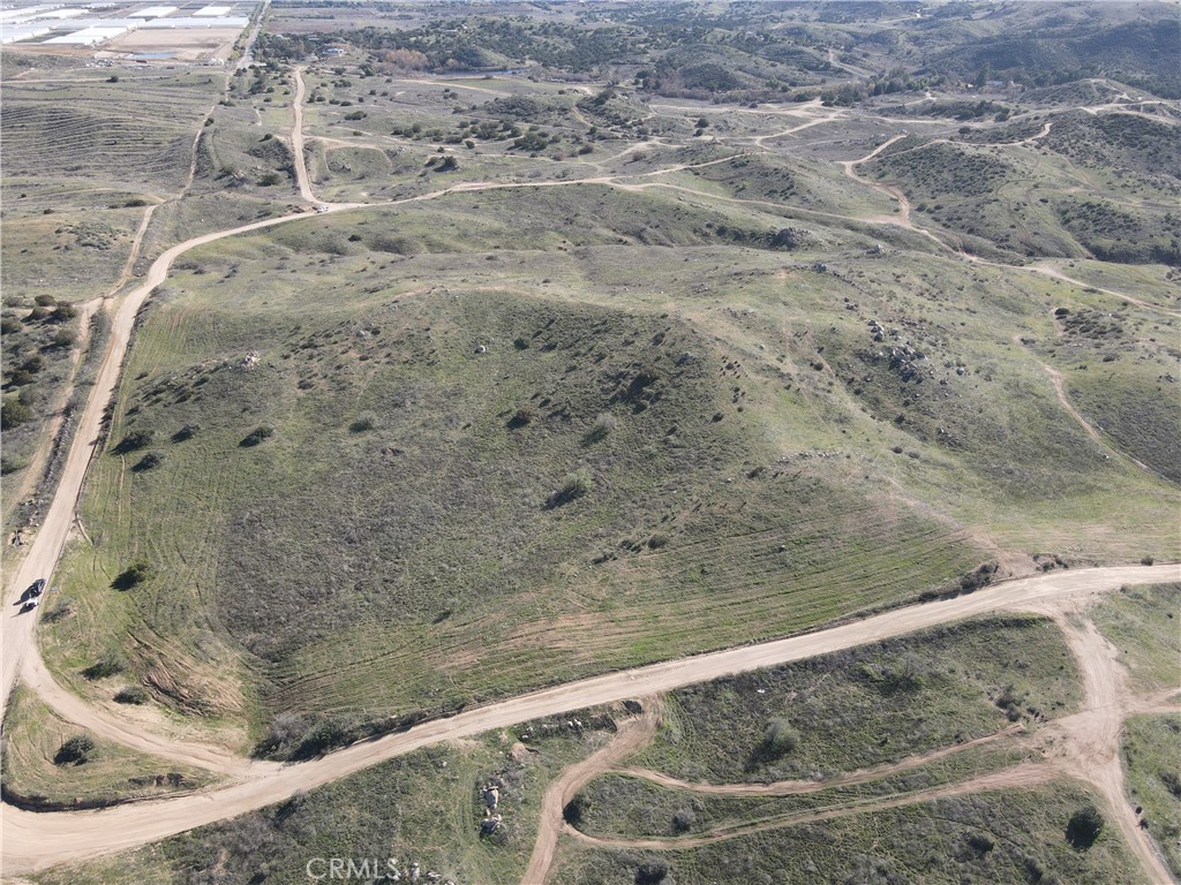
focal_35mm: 24
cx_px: 590
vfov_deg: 56.8
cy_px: 442
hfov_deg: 71.6
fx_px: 819
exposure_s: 1/320
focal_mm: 4.5
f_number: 2.8
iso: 110
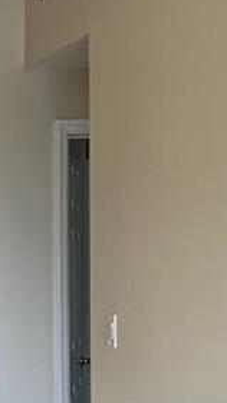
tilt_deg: -5.7
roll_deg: +2.2
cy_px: 406
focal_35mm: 121
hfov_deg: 9.6
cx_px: -148
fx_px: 1295
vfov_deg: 17.3
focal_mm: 5.7
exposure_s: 1/120
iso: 64
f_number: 1.5
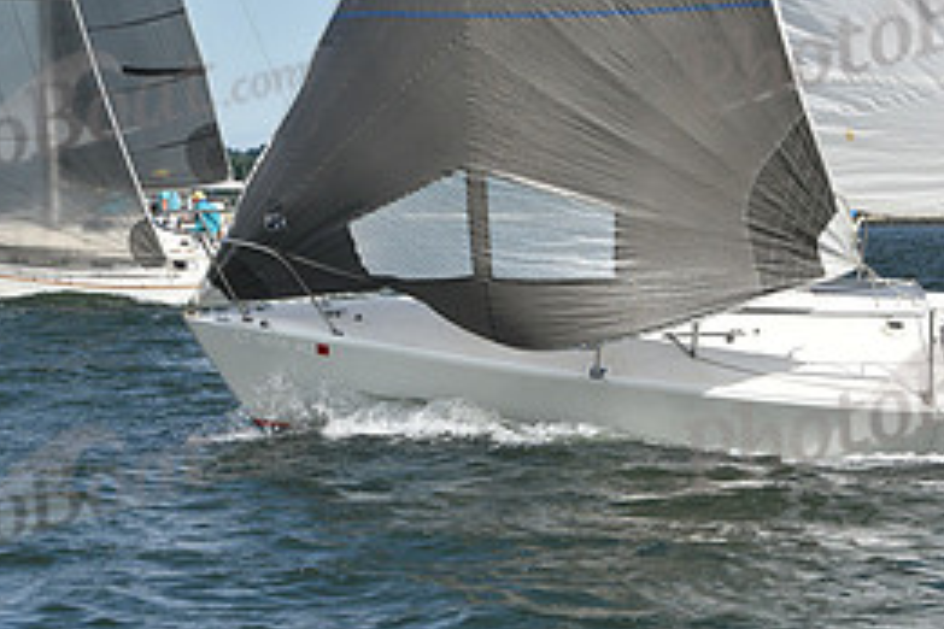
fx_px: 5716
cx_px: 499
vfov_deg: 6.3
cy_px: 262
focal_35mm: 218
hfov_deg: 9.4
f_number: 10
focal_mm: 98
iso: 320
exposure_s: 1/1000
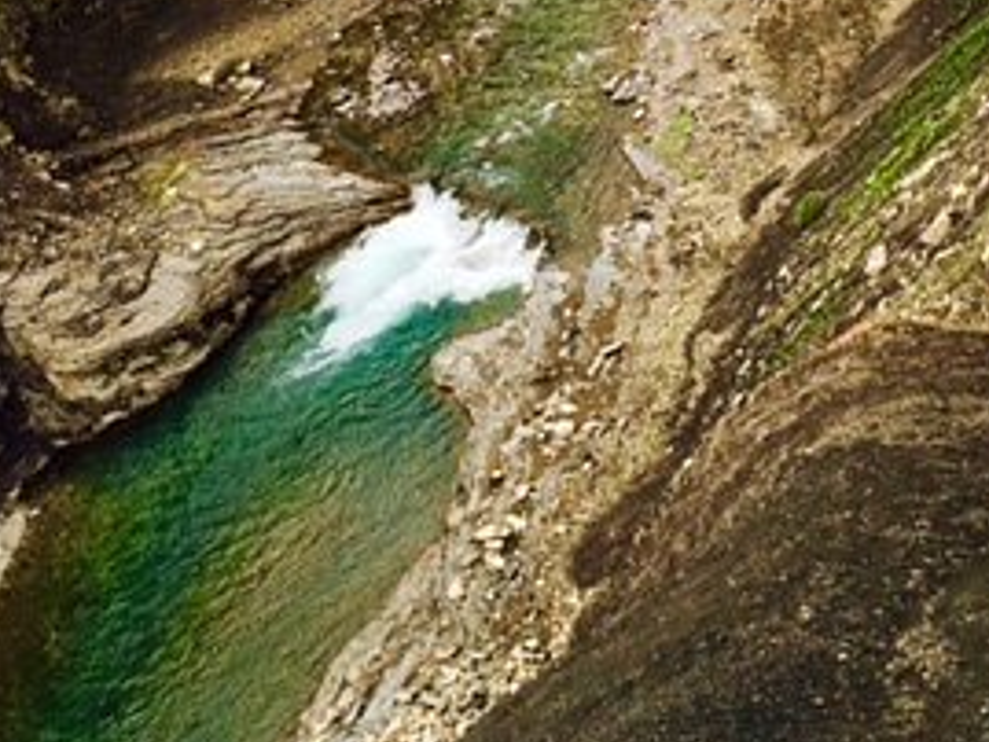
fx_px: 1972
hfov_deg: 28.1
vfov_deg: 19.9
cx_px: 515
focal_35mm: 69
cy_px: -173
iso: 40
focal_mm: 4.15
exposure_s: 1/120
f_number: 2.2
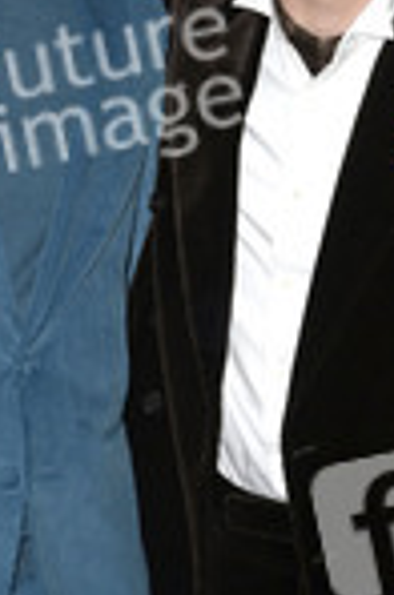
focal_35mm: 122
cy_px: 306
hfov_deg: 11.2
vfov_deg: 16.8
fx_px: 2012
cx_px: 153
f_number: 5.6
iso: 400
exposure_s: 1/250
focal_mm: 45
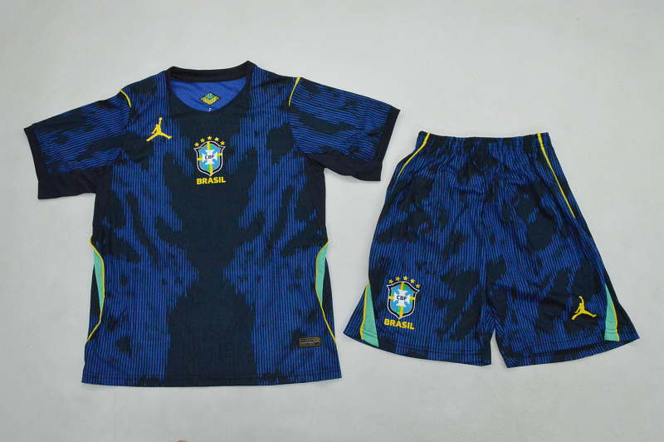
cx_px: 332
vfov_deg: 41.6
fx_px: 581
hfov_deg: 59.5
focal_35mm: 32
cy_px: 221
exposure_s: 1/200
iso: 6400
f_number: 25
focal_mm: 21
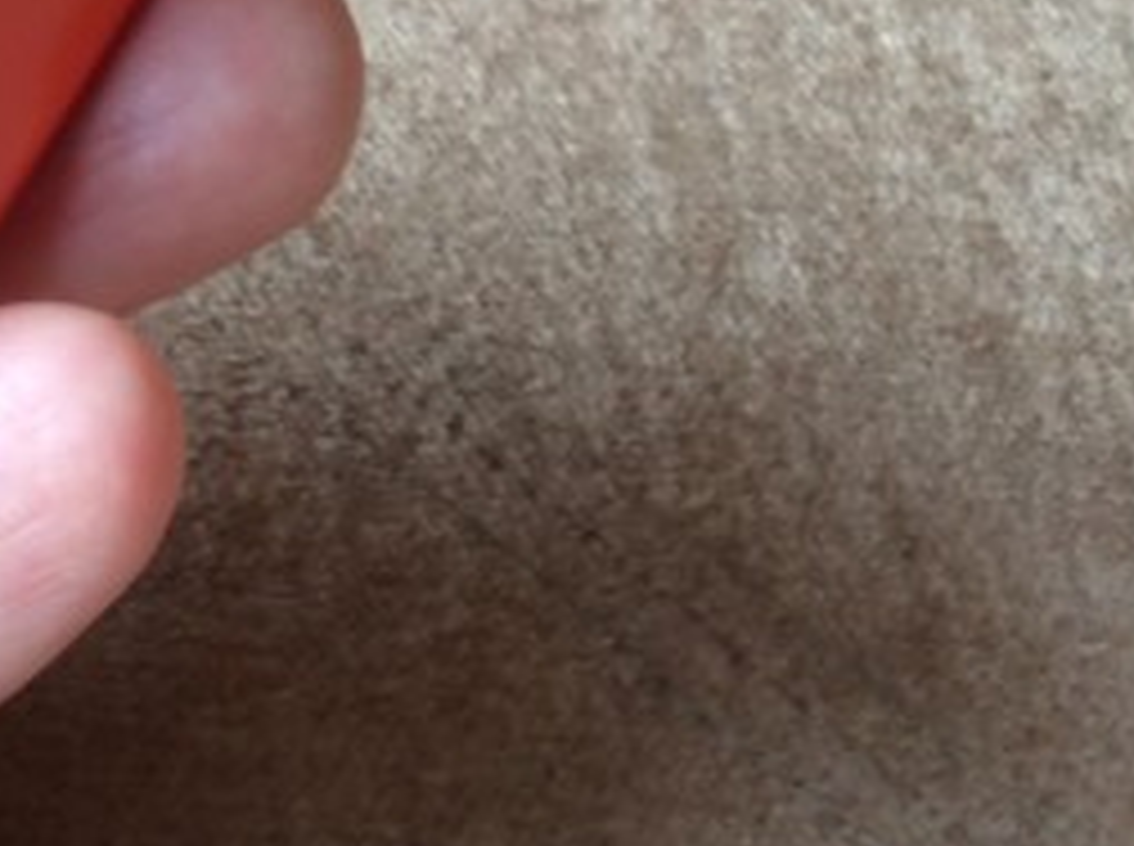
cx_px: -466
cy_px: 302
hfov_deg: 17.7
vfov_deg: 14.4
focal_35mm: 102
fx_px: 3335
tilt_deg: -51.0
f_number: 2.4
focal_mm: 3.3
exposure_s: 1/24
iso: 32
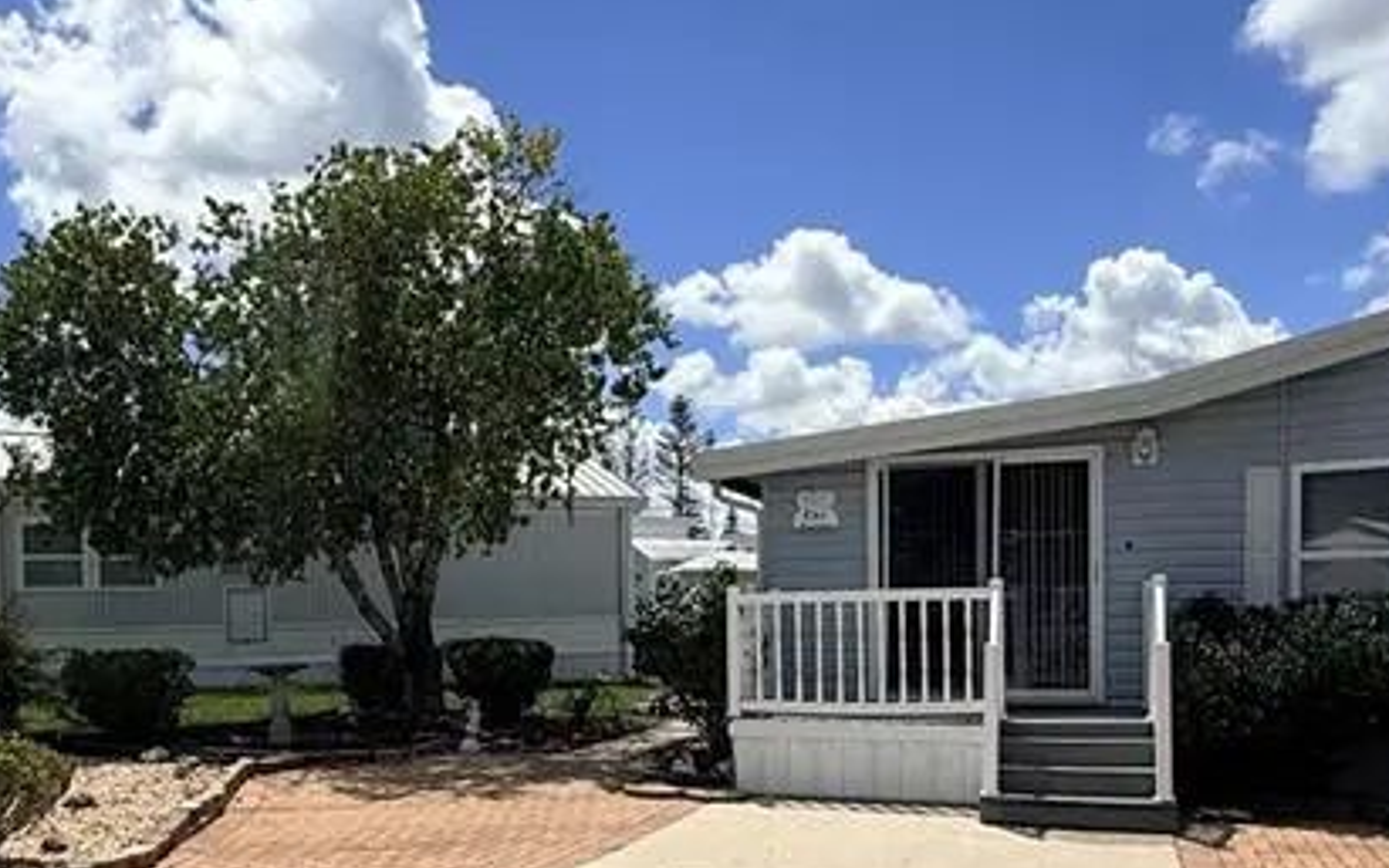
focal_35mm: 37
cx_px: 520
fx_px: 1401
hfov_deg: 52.2
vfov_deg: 33.8
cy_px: 642
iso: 50
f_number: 2.2
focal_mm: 2.22
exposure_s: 1/5155
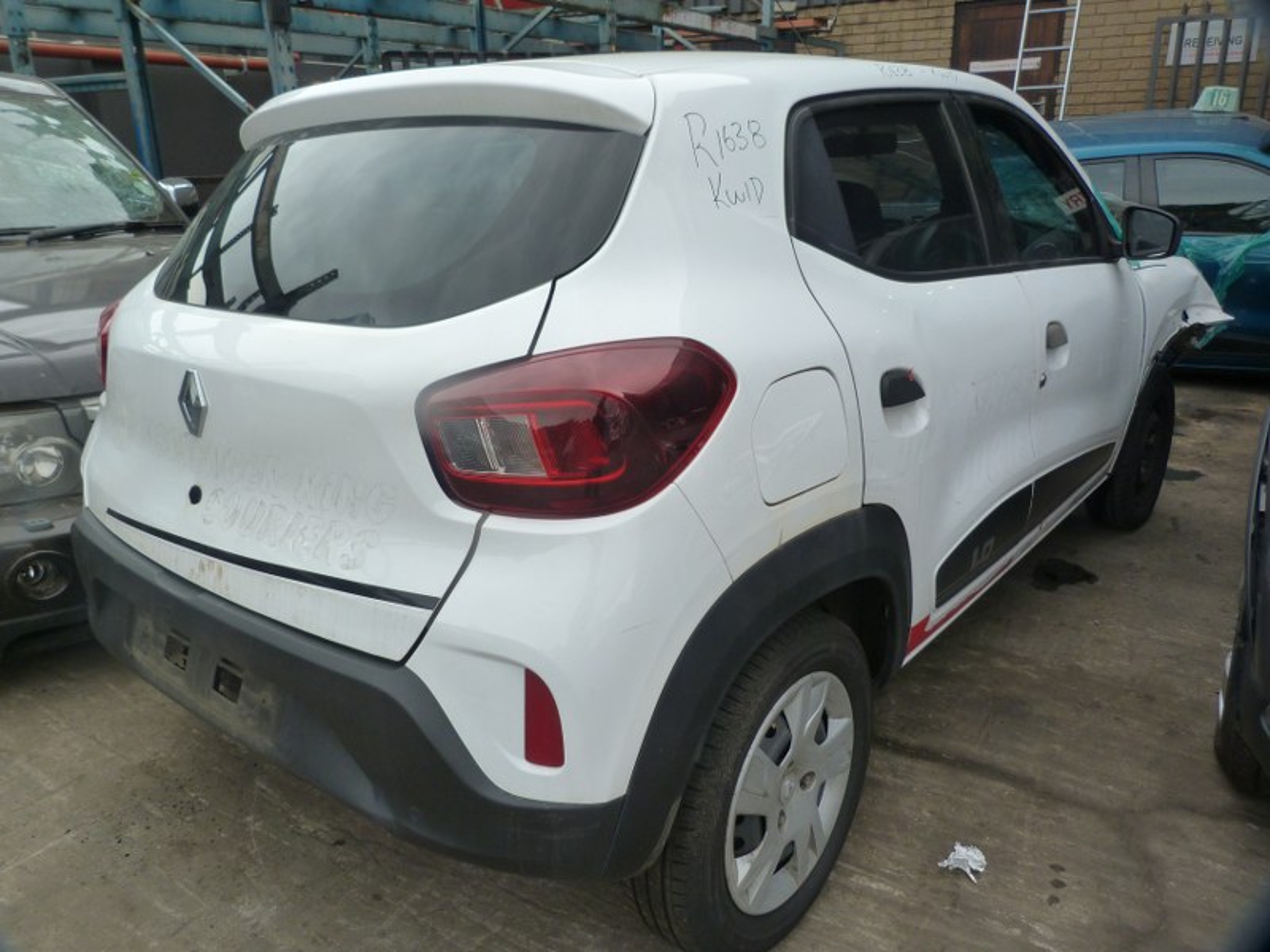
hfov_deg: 69.4
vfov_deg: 54.9
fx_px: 917
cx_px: 635
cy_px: 476
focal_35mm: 25
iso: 125
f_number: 3.2
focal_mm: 4.5
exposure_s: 1/125
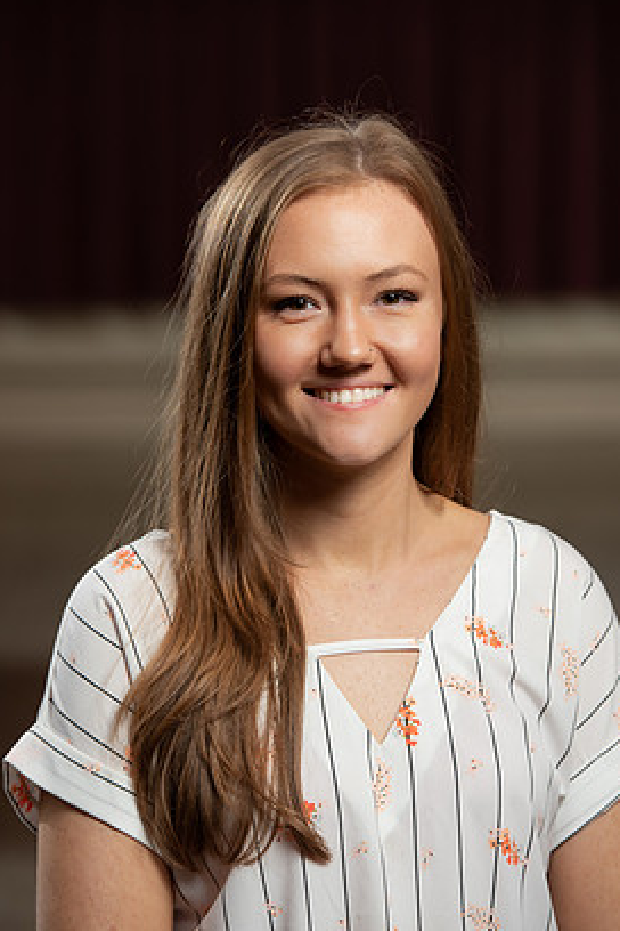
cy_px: 463
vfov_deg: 13.8
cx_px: 303
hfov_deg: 9.2
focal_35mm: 149
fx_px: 3849
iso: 500
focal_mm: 135
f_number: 5.6
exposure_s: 1/160
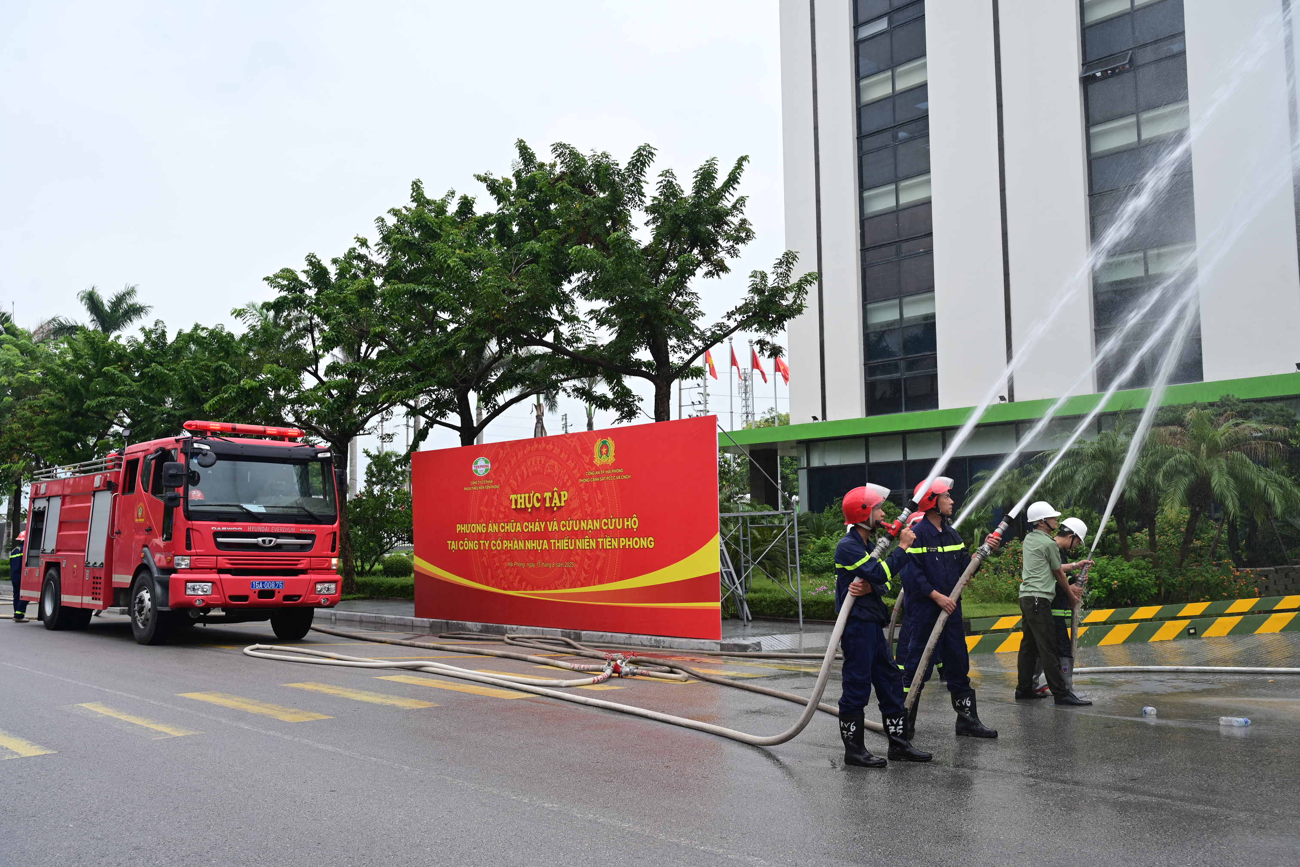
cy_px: 434
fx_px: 1210
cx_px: 650
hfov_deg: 56.5
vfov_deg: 39.4
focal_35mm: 34
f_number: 5.6
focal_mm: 33.5
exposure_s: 1/160
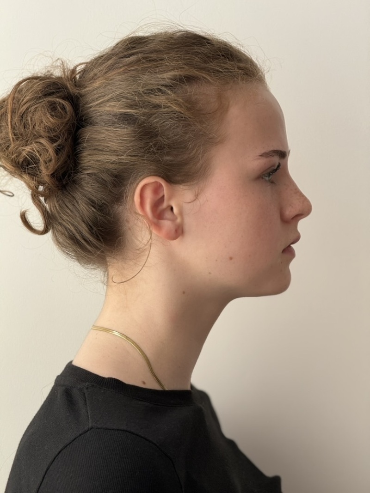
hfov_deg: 12.3
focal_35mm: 120
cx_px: 185
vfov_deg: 16.4
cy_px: 246
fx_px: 1711
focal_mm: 15.66
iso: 64
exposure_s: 1/136
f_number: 2.8
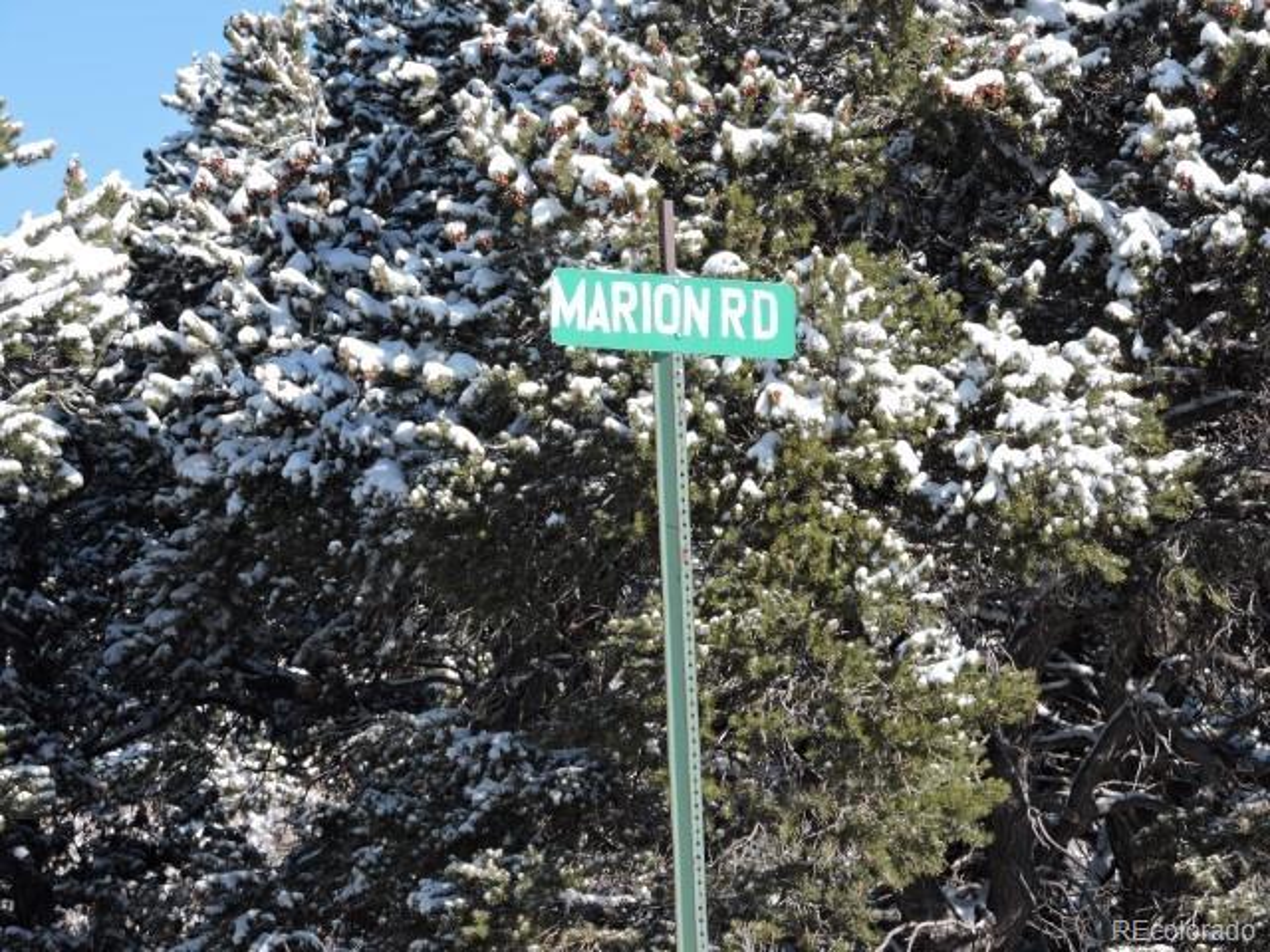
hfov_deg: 11.6
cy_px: 476
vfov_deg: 8.7
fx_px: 6237
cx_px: 635
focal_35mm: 170
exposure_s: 1/500
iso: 100
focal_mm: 30.3
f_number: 4.5
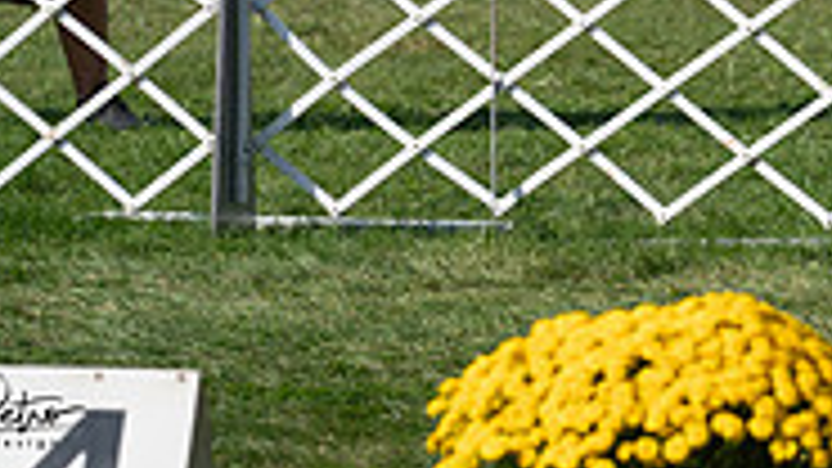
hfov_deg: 4.9
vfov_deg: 2.8
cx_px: 1120
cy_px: -216
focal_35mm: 436
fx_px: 9617
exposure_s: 1/1250
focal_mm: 133
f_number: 4
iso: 100
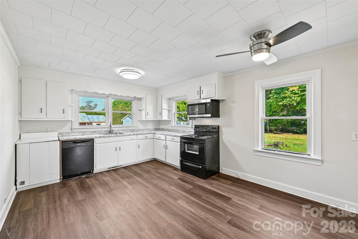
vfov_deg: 81.2
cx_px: 179
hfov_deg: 104.3
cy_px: 120
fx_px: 139
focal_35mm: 14
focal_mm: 14
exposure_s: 1/15
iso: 280
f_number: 8
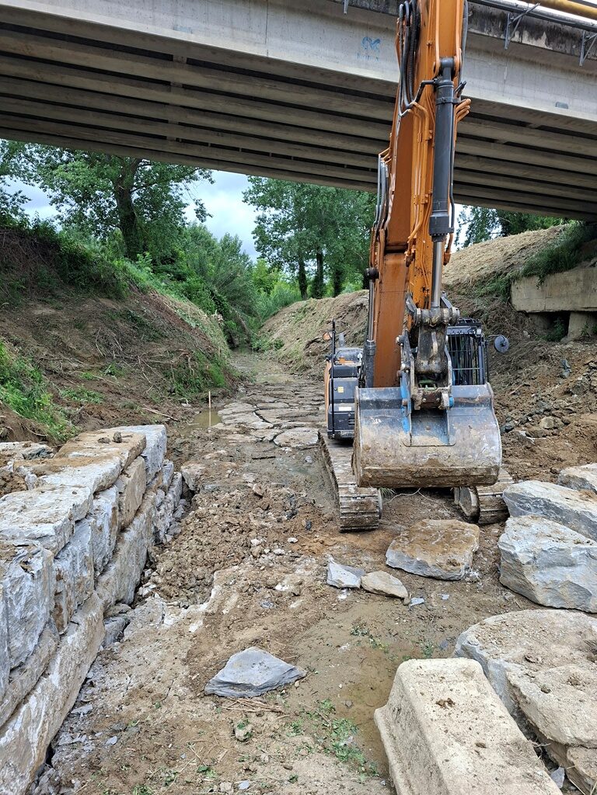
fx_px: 529
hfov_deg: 58.9
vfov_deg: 73.9
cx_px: 298
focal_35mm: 23
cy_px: 398
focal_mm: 5.54
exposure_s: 1/585
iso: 50
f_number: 1.8
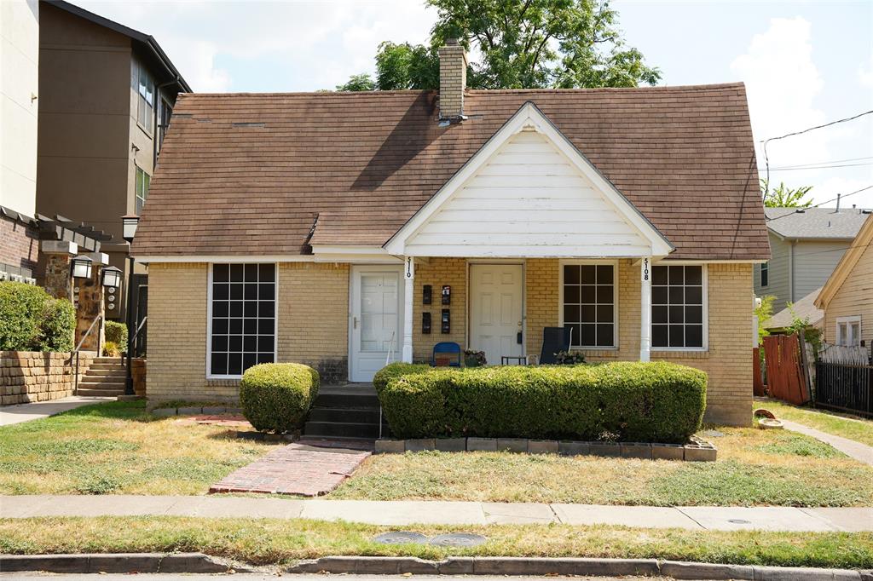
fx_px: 1074
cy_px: 290
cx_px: 436
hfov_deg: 44.2
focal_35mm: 44
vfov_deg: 30.3
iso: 100
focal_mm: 44.3
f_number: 5
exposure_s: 1/320
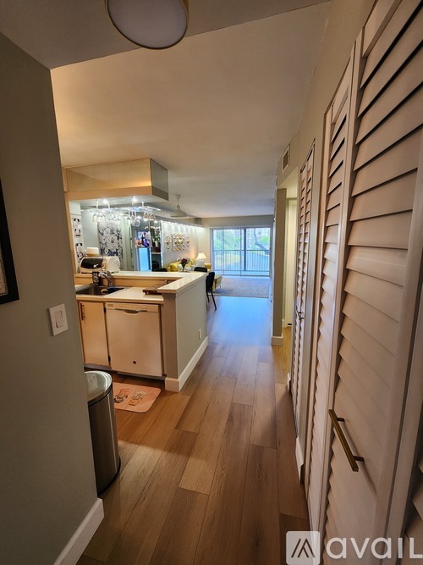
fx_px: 212
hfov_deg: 89.9
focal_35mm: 13
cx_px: 212
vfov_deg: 106.2
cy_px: 282
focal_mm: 2.2
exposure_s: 1/60
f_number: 2.2
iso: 250
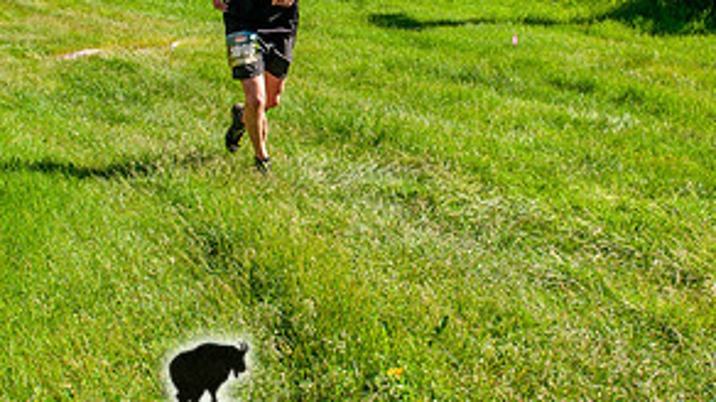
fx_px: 1101
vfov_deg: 20.4
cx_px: 357
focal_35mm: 58
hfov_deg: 36.0
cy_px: 64
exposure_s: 1/400
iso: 200
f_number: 8
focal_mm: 24
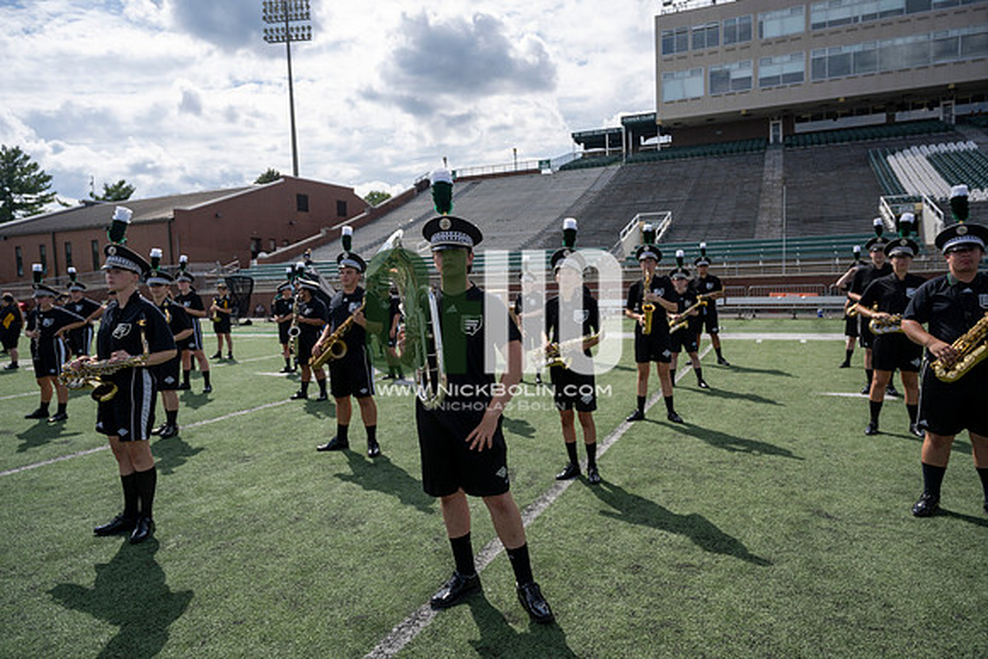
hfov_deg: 73.7
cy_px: 330
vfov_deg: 53.2
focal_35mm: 24
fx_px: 659
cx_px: 494
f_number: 5
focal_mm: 24
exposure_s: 1/1600
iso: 200
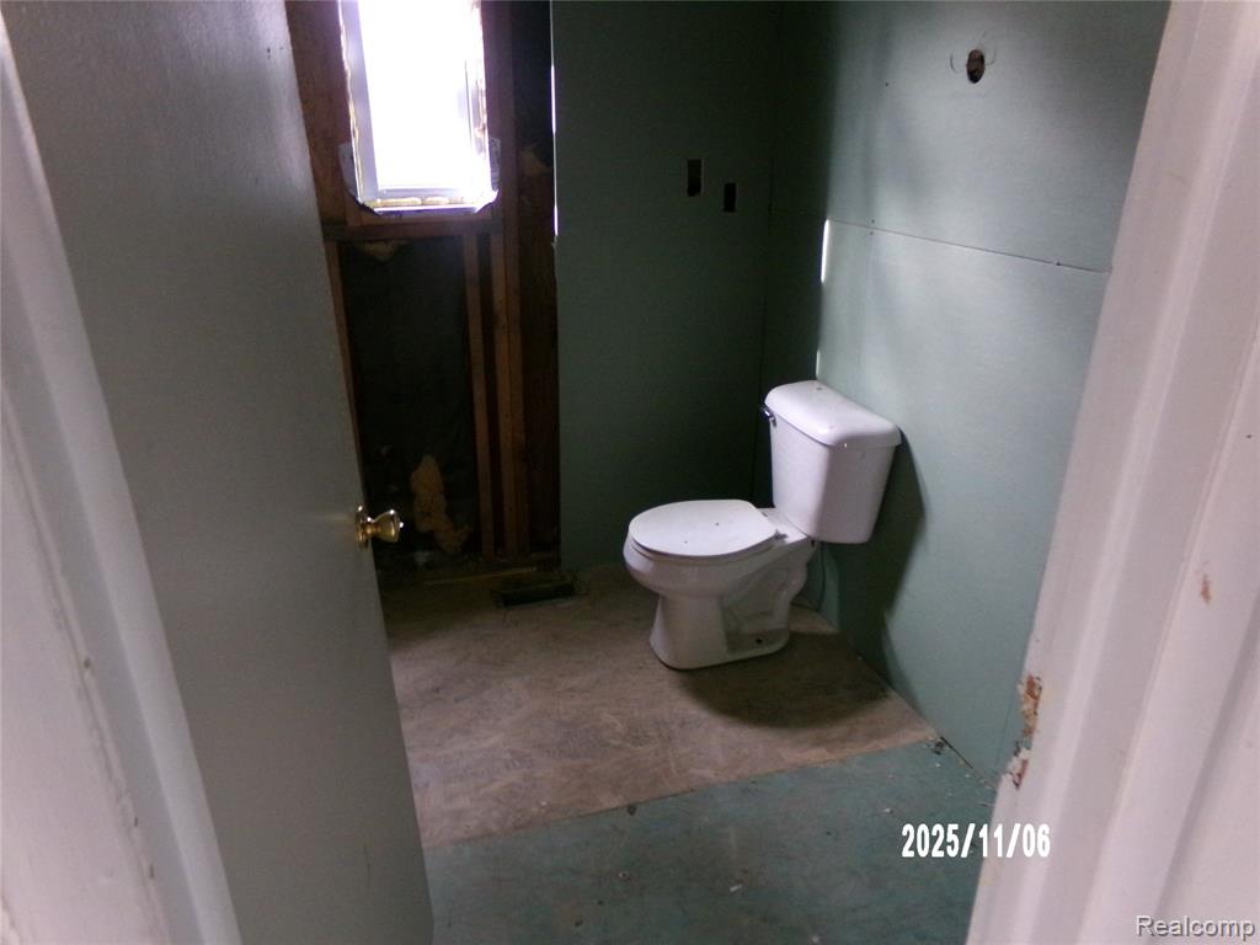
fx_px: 874
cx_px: 630
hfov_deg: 71.6
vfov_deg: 56.8
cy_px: 472
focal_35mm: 24
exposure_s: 1/17
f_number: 3.7
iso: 734
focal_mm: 4.3
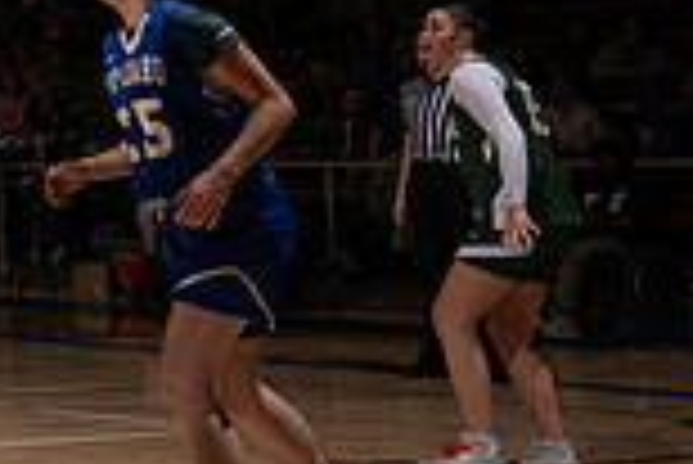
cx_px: -607
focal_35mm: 123
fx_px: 2370
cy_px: -139
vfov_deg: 10.9
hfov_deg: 14.4
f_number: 5
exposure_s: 1/125
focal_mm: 27.5
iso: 100
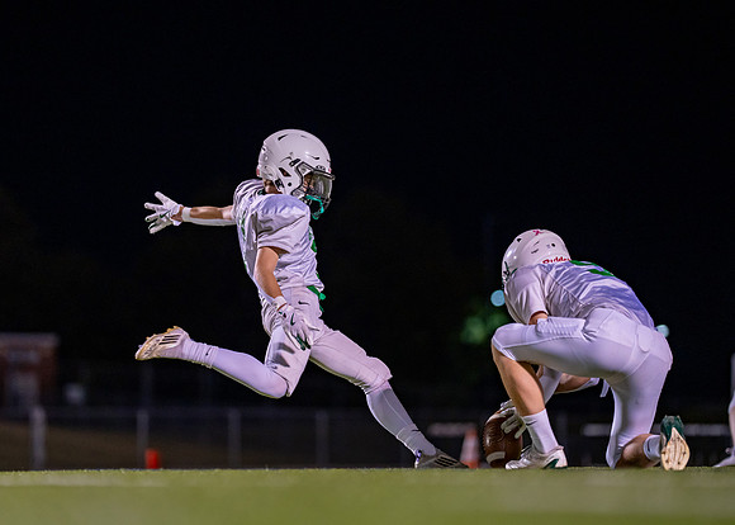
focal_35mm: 155
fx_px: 3235
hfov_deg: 13.0
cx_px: 306
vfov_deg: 9.3
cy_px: 242
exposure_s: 1/1250
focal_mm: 135
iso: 1600
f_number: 1.8
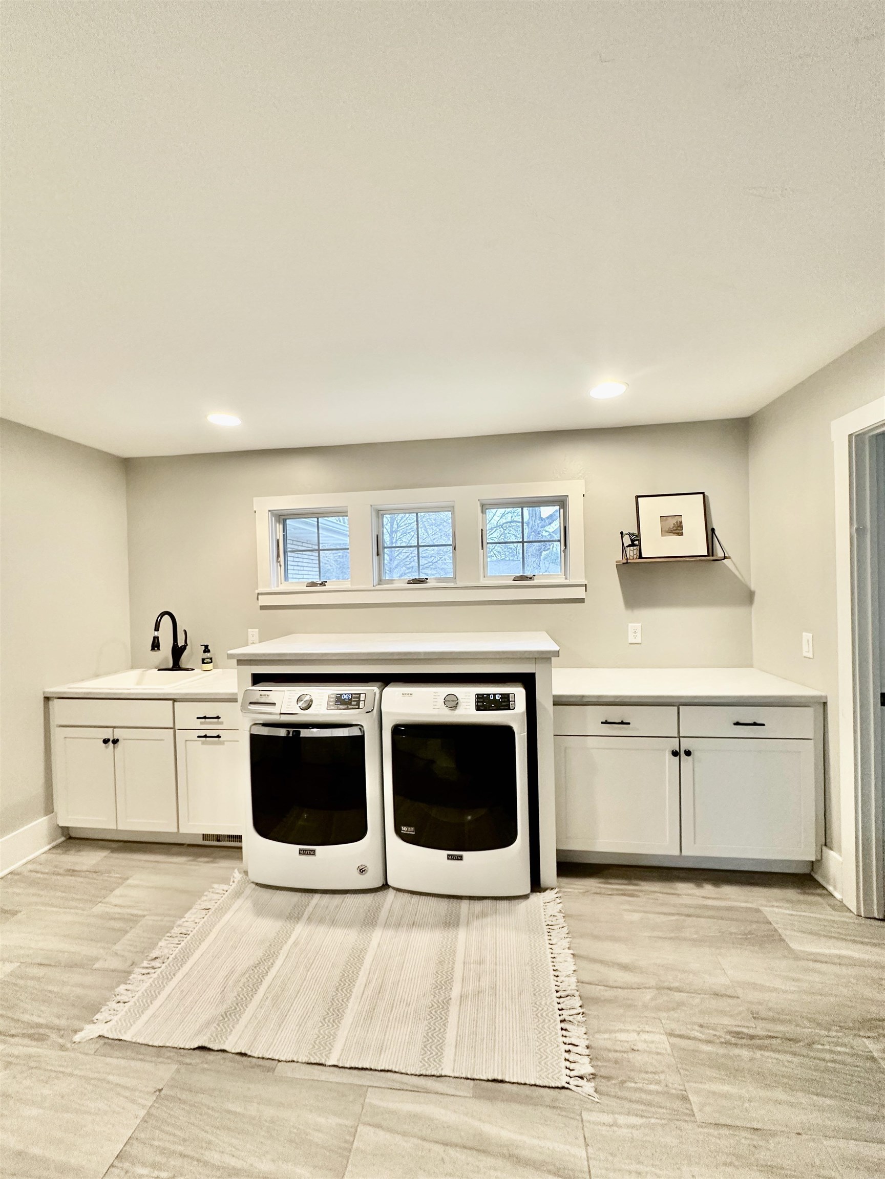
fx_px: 477
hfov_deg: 85.7
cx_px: 442
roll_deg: +1.7
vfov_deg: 102.1
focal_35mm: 14
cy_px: 590
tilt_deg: +0.4
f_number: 2.2
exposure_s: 1/60
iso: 250
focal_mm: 2.22
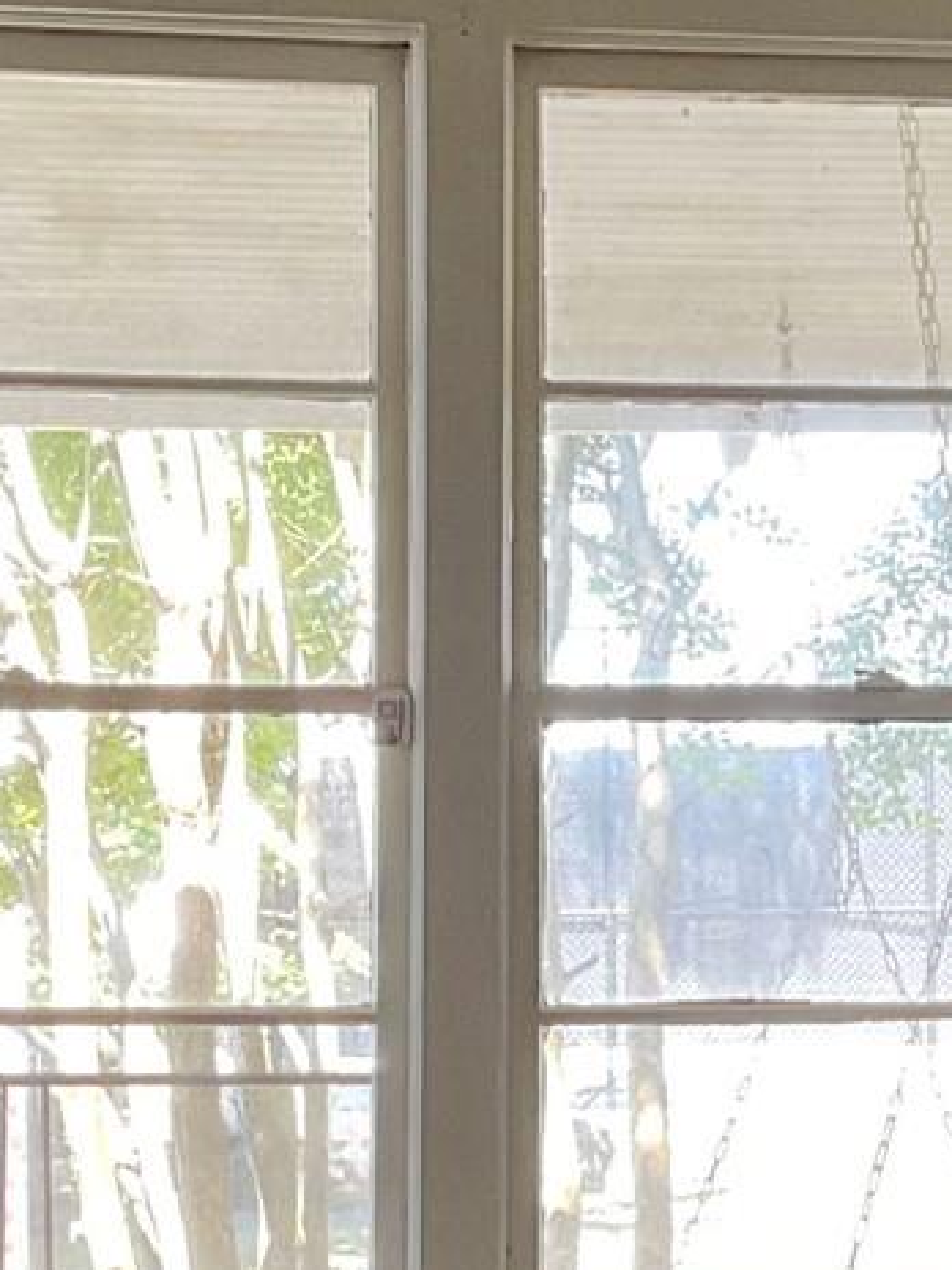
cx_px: 1072
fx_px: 4694
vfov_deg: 15.4
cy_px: 827
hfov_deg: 11.4
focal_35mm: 128
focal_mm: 3
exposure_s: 1/60
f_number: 1.8
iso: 64
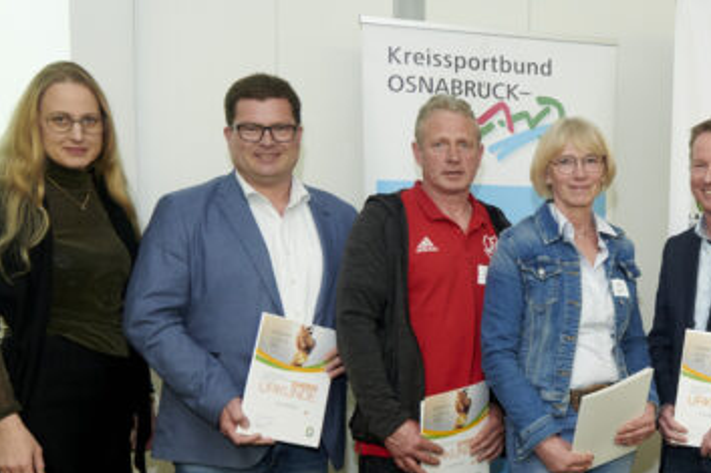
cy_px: 304
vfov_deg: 22.2
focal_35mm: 61
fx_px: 1204
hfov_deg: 31.0
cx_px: 675
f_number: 5
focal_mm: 28
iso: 1000
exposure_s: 1/60
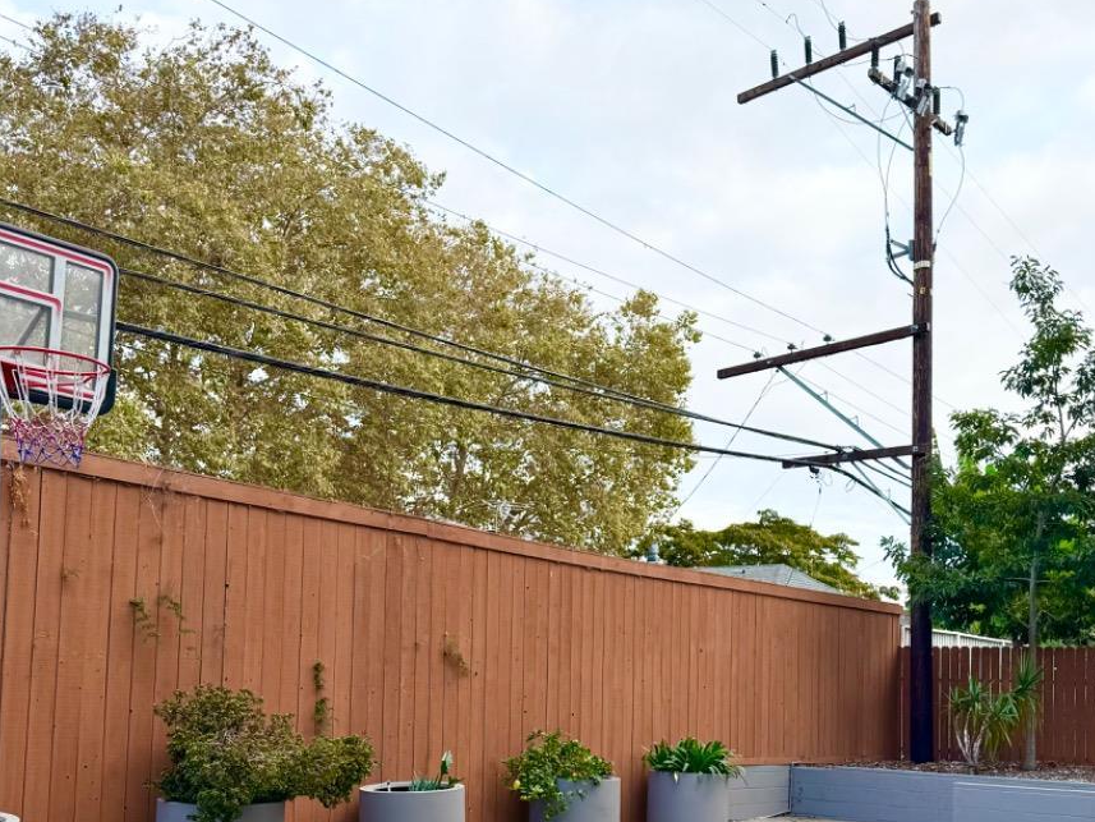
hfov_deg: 44.8
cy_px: 621
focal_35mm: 42
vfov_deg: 33.6
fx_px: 1329
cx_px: 547
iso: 80
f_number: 1.78
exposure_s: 1/1285
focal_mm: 6.76
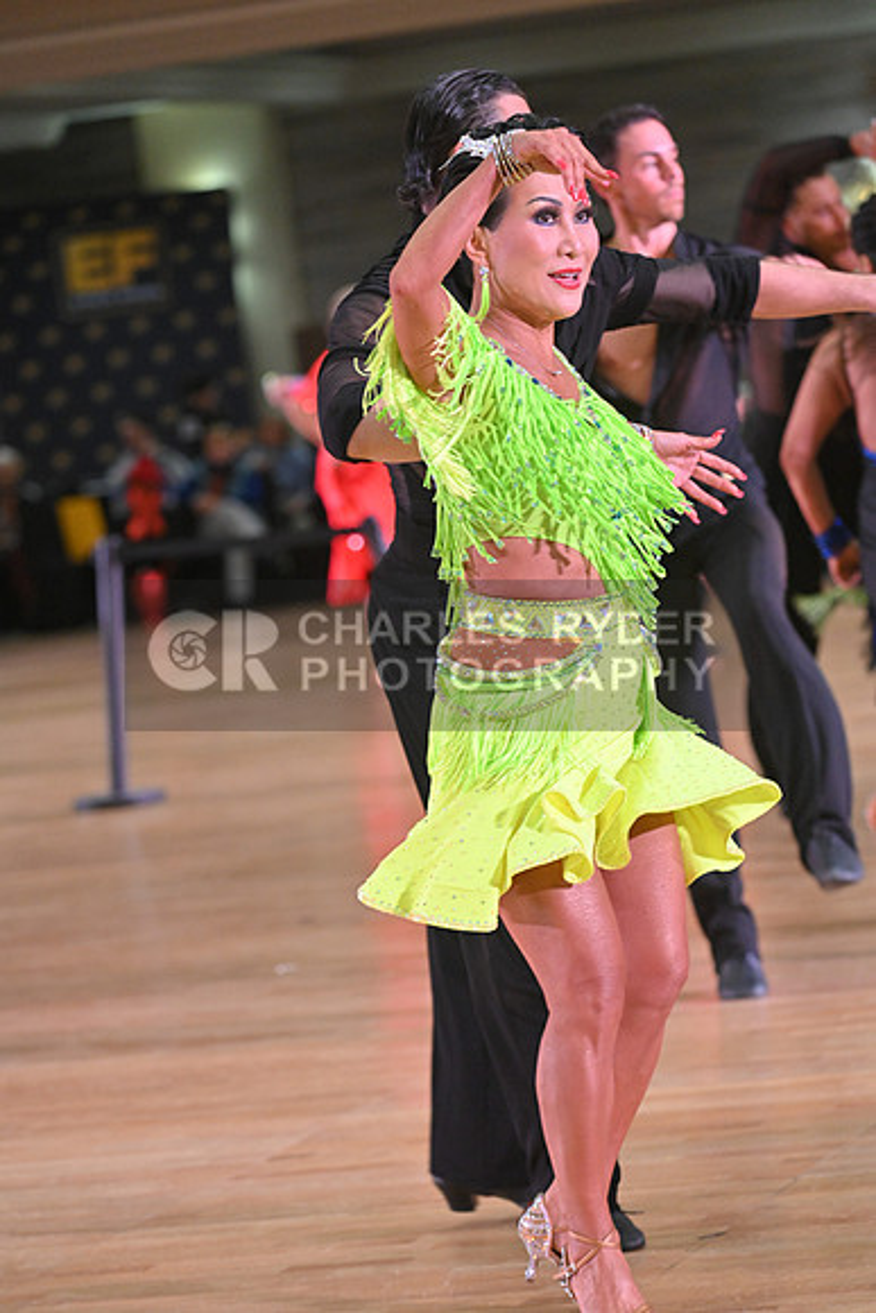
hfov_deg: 9.5
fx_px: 5289
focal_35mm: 145
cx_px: 438
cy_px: 656
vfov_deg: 14.2
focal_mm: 145
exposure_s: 1/400
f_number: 5
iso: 4000
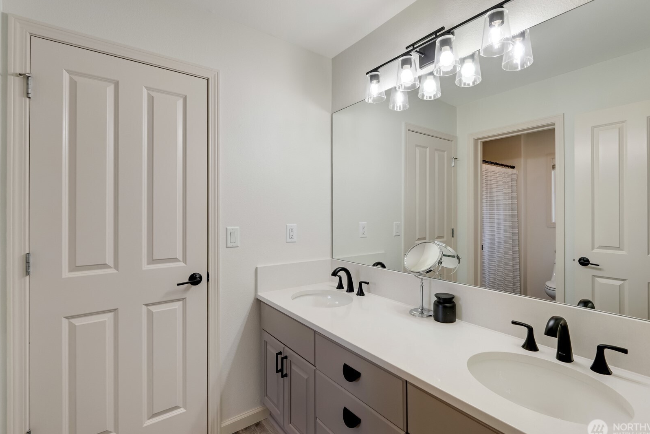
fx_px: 307
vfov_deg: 70.4
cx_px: 341
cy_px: 215
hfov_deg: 93.2
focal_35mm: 17
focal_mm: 16
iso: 400
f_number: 9
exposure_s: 1/800
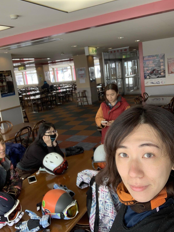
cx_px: 87
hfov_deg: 42.9
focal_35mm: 33
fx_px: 221
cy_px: 114
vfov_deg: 55.4
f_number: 2.2
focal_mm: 2.87
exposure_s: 1/121
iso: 32
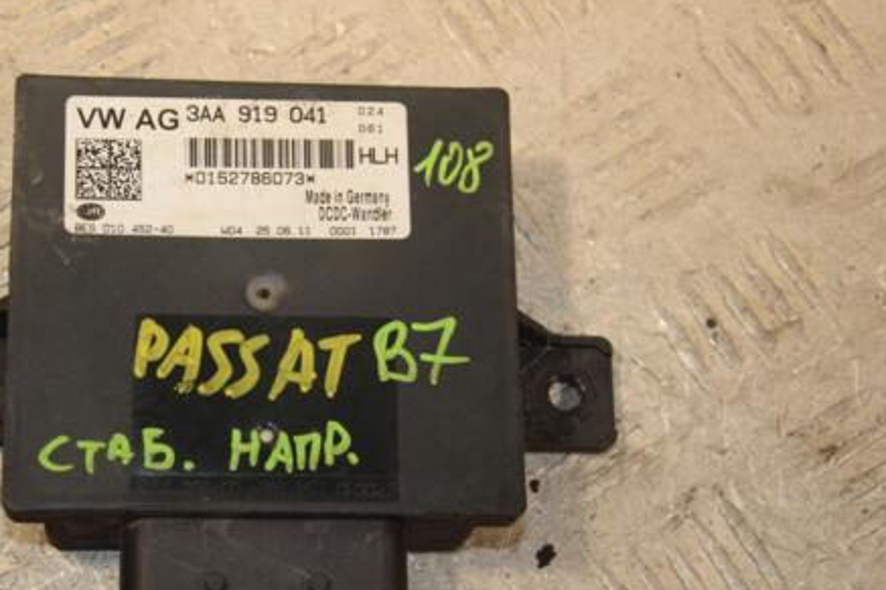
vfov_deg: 14.7
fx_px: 2280
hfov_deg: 21.9
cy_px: 355
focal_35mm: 93
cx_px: 312
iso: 800
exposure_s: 1/200
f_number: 6.3
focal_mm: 45
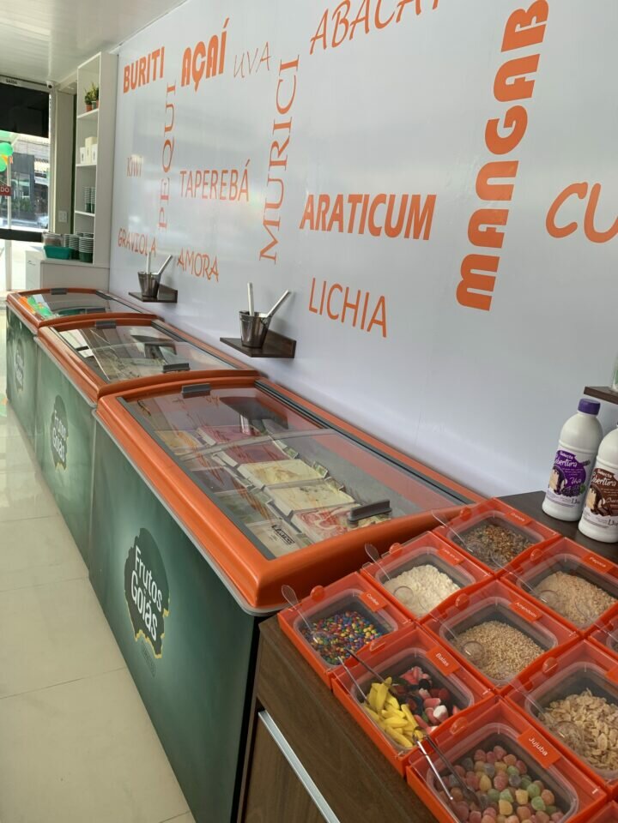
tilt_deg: -15.6
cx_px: 309
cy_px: 412
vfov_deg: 67.3
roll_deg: -7.3
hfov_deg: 53.1
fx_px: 619
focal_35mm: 26
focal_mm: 4.25
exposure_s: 1/122
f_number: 1.8
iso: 32
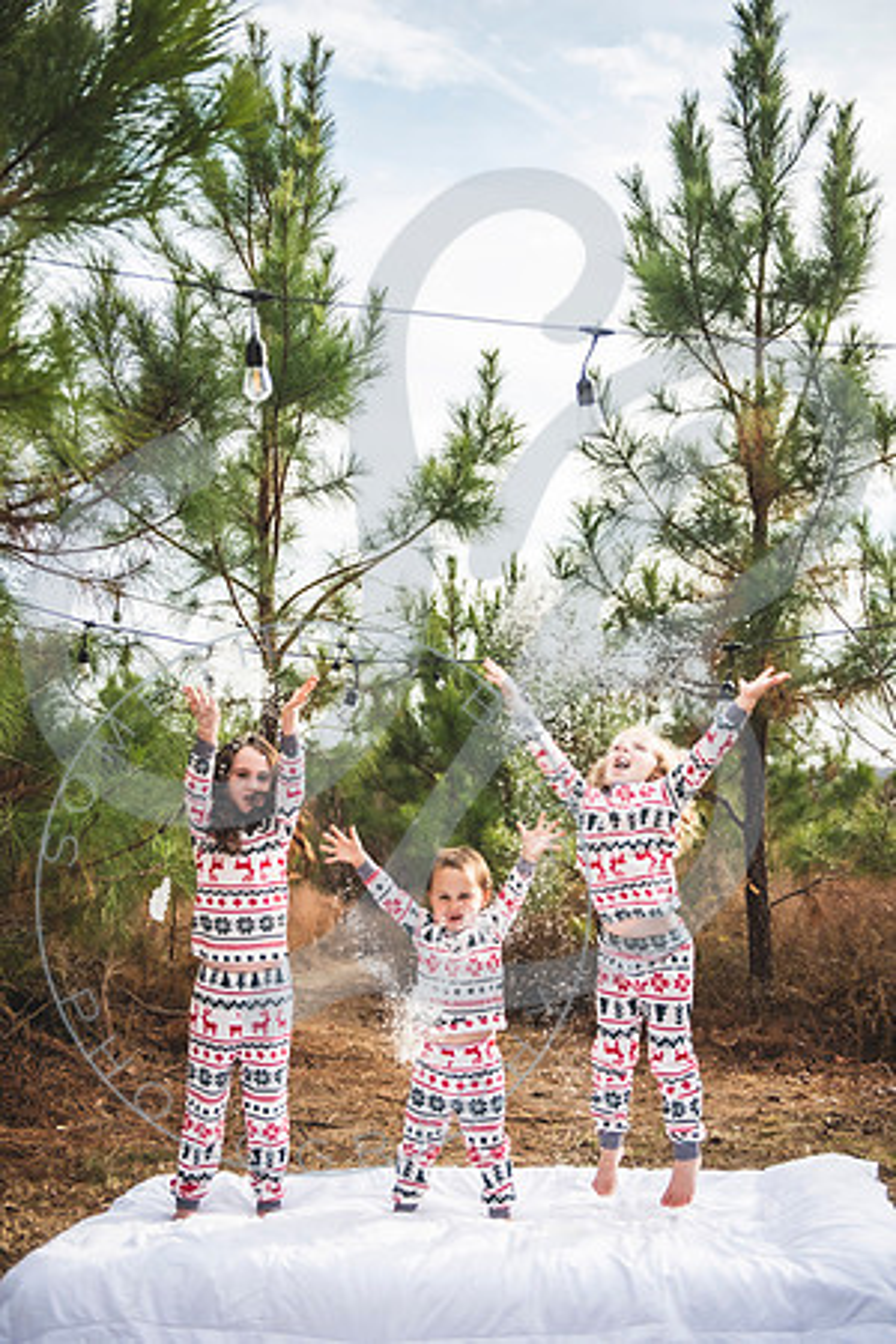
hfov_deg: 33.4
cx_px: 448
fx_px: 1493
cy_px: 672
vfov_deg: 48.5
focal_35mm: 40
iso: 100
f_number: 2.8
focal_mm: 40
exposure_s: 1/800
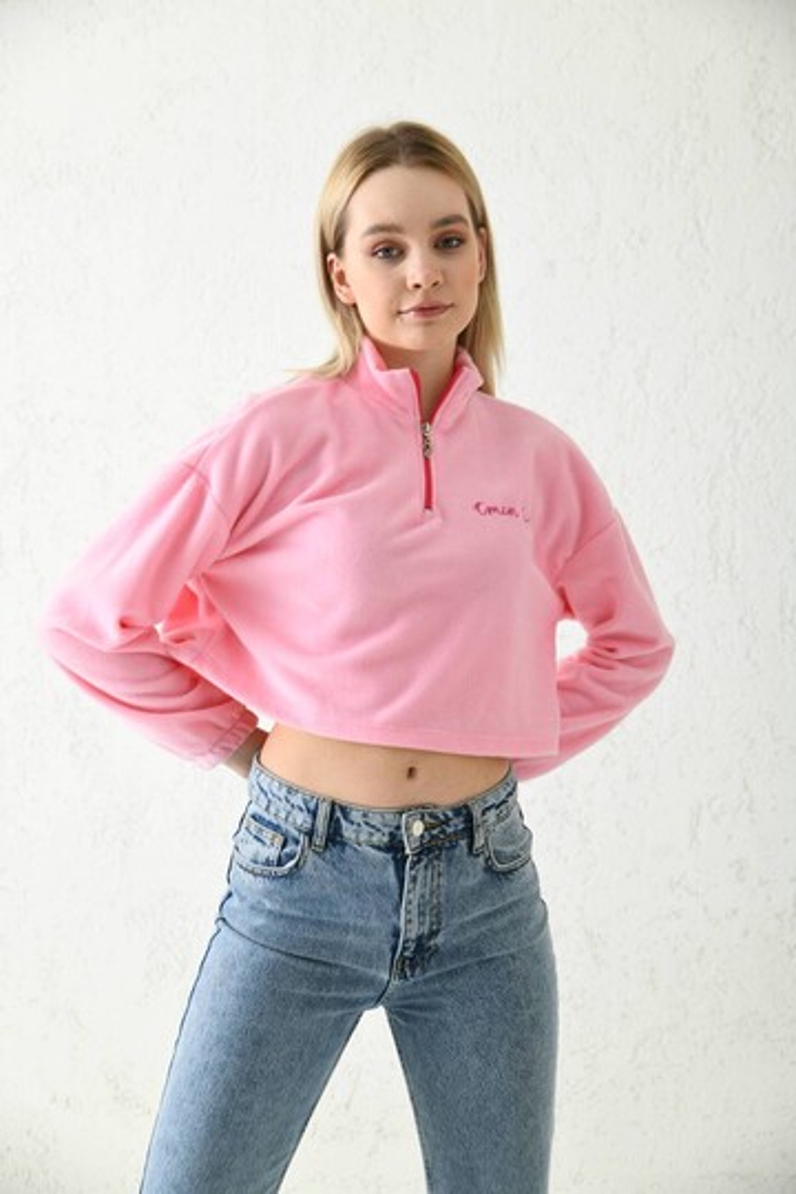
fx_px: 1990
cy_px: 597
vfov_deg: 33.4
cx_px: 398
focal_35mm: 60
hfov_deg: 22.6
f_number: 5.6
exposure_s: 1/160
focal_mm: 60
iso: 100
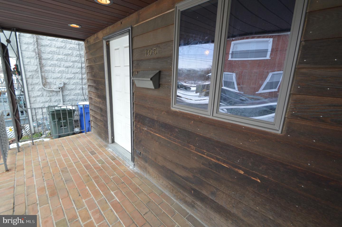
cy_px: 114
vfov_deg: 77.2
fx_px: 142
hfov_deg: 100.4
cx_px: 171
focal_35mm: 15
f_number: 5.6
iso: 400
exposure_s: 1/125
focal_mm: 10
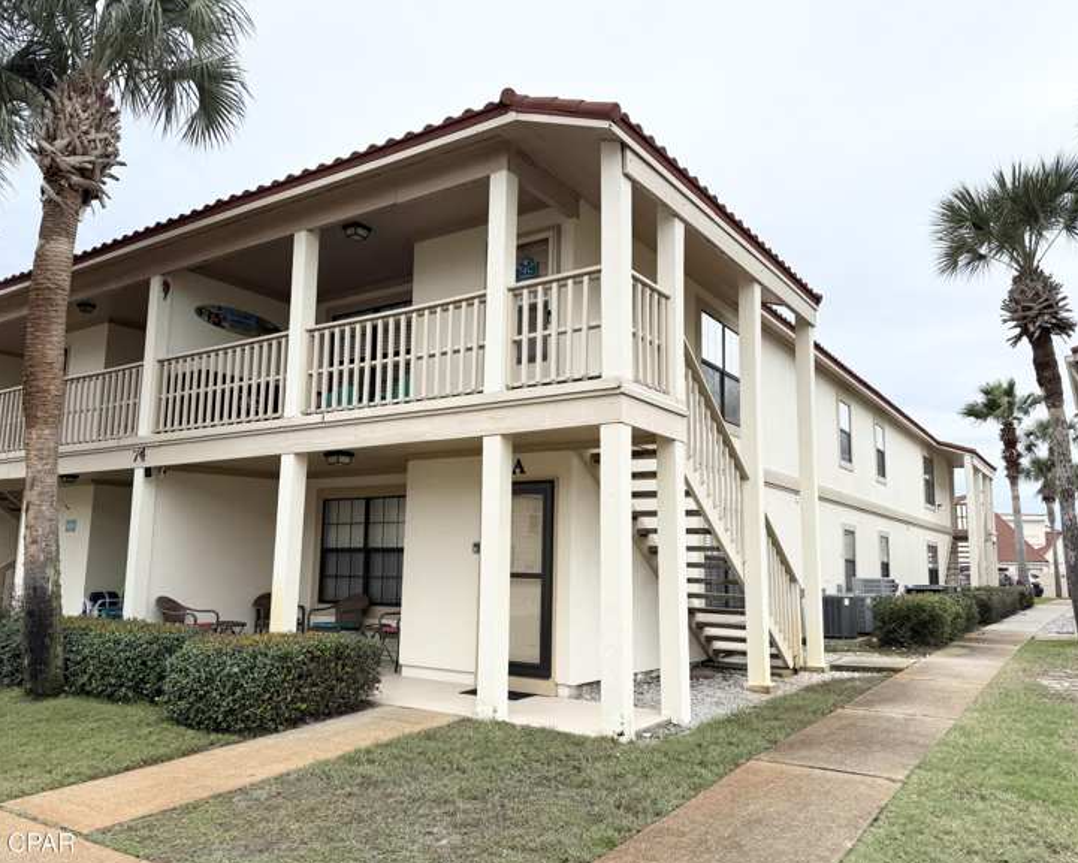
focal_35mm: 26
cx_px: 522
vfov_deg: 54.9
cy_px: 435
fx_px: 830
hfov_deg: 66.0
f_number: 1.78
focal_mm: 6.76
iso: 80
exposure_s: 1/2232
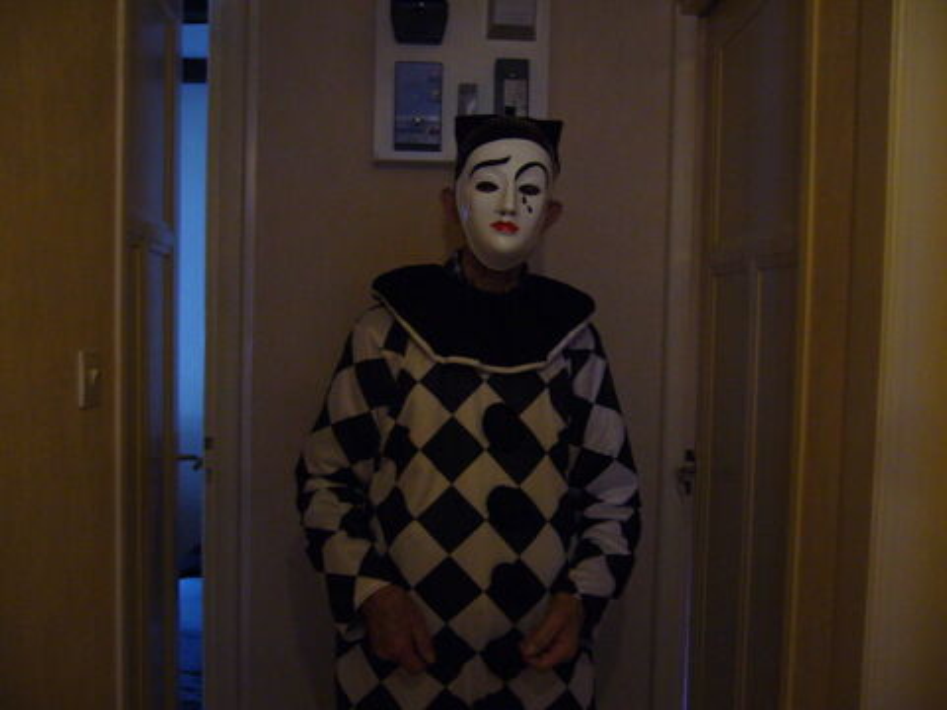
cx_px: 474
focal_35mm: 35
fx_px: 958
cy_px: 355
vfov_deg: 40.7
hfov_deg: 52.6
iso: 200
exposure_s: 1/8
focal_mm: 5.8
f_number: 2.8
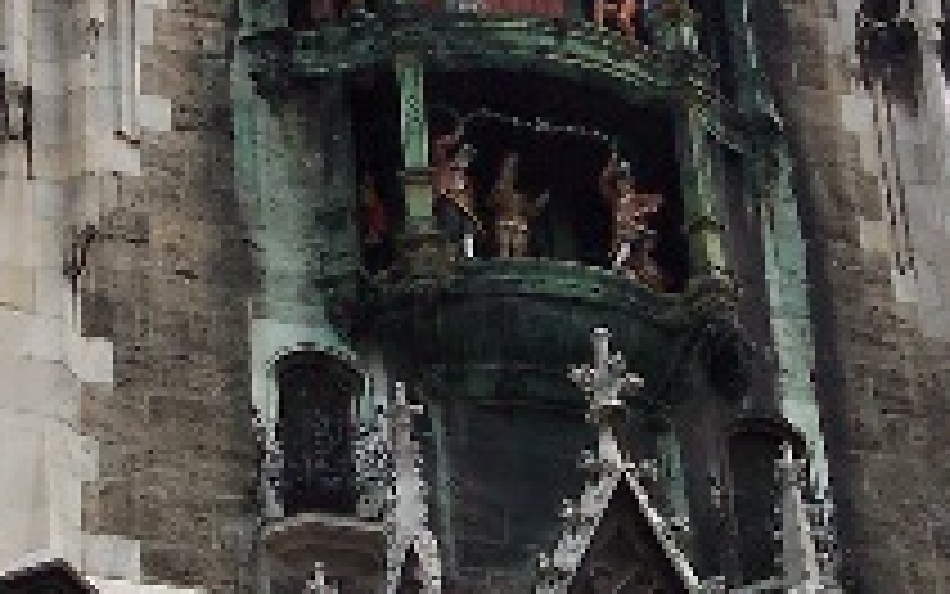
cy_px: -14
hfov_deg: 13.7
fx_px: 3962
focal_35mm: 153
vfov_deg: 8.5
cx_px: 513
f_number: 4.8
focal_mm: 8
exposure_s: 1/700
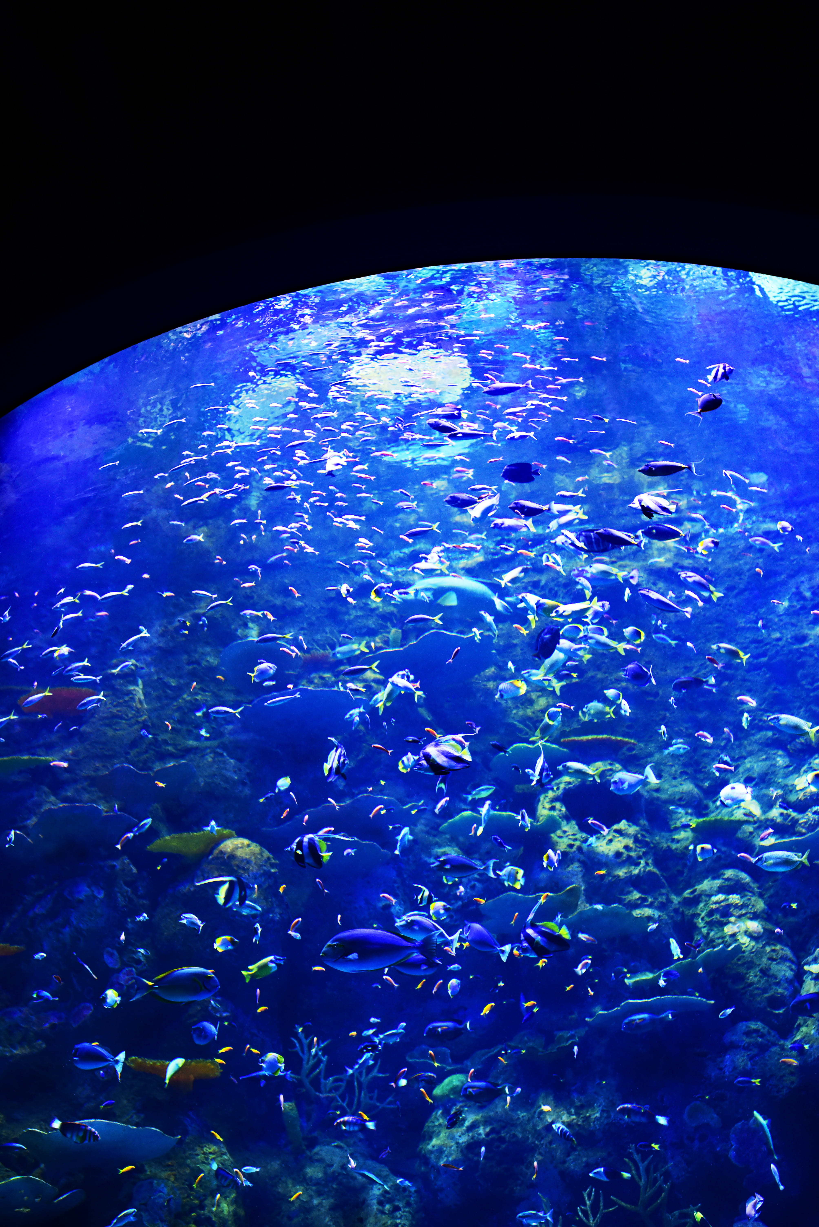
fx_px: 1193
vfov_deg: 54.4
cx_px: 410
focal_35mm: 35
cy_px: 614
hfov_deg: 37.9
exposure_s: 1/125
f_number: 3.2
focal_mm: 35
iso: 800
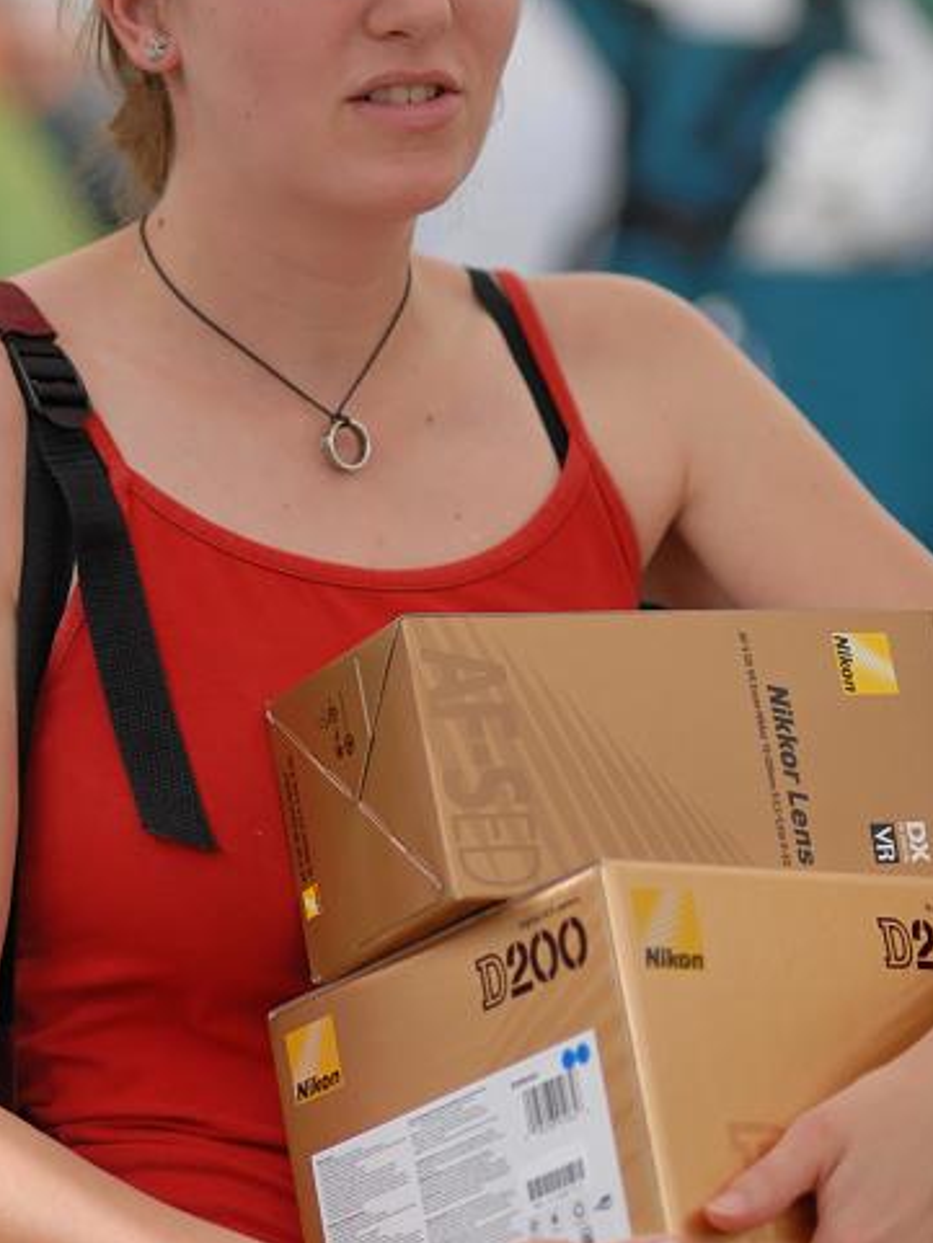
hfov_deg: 5.2
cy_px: 457
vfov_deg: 7.0
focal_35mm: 284
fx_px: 10191
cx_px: 346
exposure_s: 1/2000
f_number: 2
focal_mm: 135
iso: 200
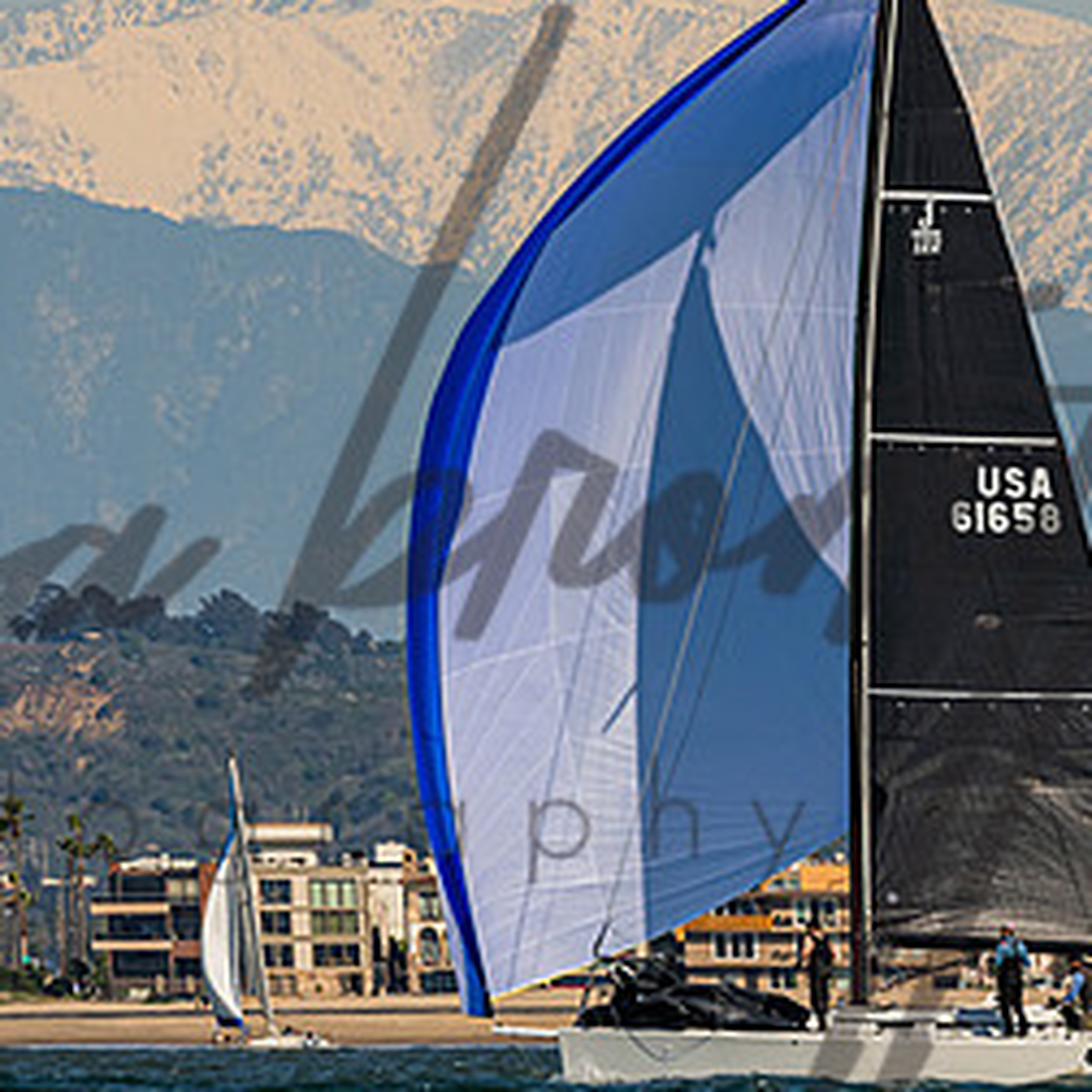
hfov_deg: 1.8
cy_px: 321
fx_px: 35405
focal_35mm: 992
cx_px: 787
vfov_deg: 1.8
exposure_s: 1/2000
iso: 400
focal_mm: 400
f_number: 9
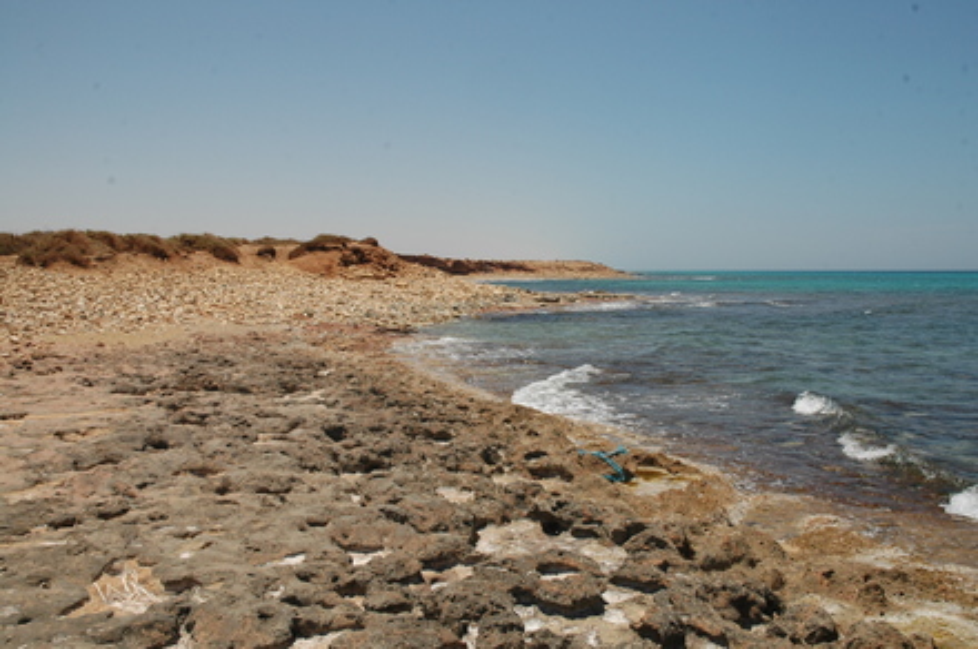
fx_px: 895
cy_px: 324
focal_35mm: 33
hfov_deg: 57.3
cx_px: 489
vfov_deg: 39.9
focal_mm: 22
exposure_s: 1/400
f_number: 11
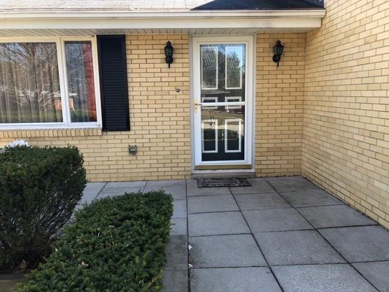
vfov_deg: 49.7
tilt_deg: -9.0
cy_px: 146
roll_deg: +2.0
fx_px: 315
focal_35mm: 28
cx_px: 194
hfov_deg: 63.4
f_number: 1.8
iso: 20
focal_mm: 4
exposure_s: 1/132
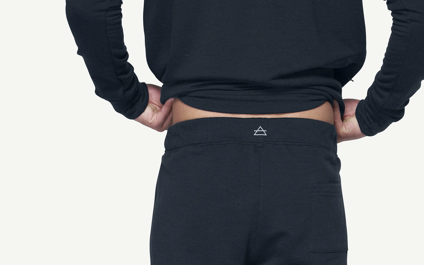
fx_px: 2519
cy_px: 360
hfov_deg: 9.6
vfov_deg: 6.0
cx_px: 255
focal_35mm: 218
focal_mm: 107
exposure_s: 1/50
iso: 100
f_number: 5.6
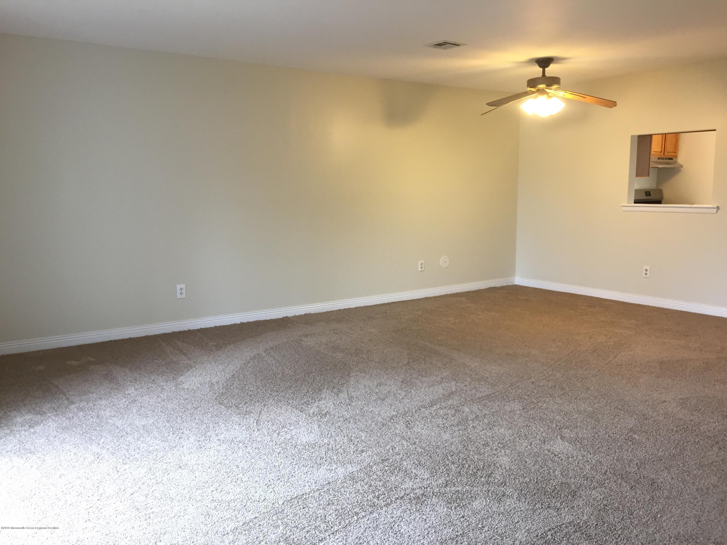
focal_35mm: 29
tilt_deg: -9.0
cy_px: 272
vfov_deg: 48.2
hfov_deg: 61.7
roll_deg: -0.6
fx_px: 609
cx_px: 364
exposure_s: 1/30
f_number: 2.2
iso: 80
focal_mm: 4.15
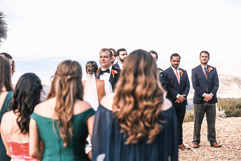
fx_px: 716
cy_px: 80
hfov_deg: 19.1
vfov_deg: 12.8
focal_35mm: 107
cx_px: 120
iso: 400
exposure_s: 1/900
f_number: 2.8
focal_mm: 71.5
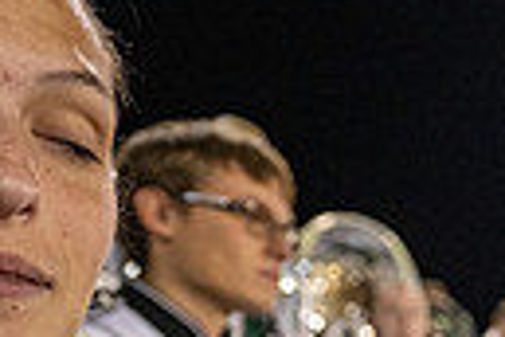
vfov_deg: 11.3
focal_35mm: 108
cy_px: 703
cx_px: 885
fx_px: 1515
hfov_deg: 16.2
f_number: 3.2
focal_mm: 24
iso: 2000
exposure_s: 1/500
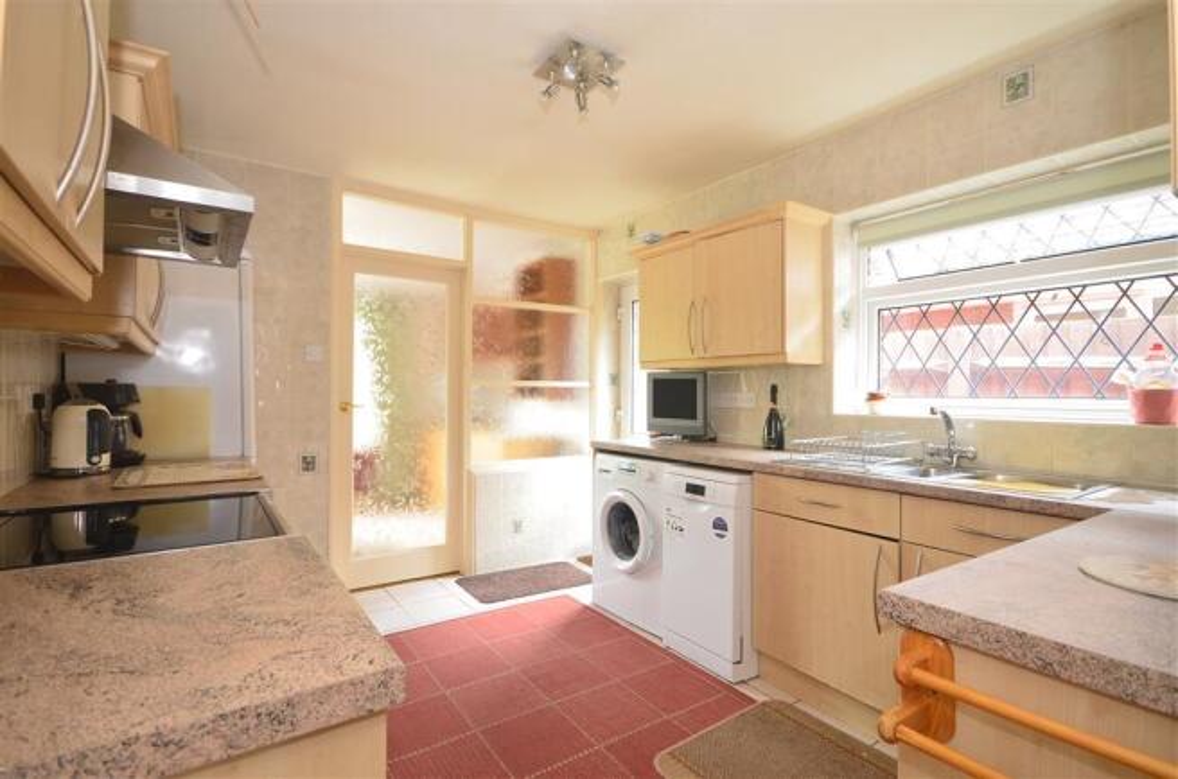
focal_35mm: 18
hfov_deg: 90.1
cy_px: 390
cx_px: 589
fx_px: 588
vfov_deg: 67.1
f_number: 7.1
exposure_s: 1/1.3
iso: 200
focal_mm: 12
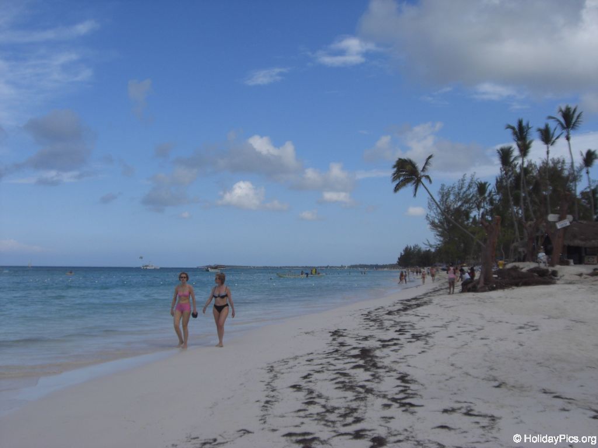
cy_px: 224
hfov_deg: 49.0
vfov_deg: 37.7
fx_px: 656
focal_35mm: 38
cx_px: 299
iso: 64
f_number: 8
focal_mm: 6.2
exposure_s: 1/200
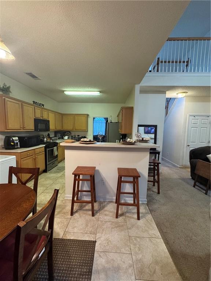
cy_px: 140
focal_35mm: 14
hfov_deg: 85.7
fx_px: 114
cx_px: 106
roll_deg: -0.9
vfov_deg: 102.1
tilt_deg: -5.5
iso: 500
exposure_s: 1/60
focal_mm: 2.22
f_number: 2.2
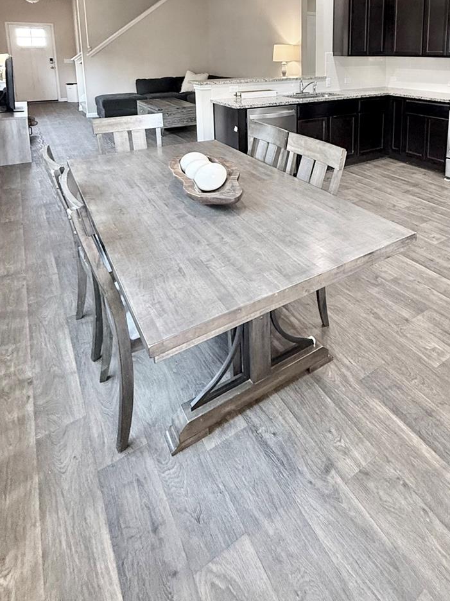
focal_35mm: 23
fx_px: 399
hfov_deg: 57.1
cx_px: 313
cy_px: 118
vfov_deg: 66.9
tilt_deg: -8.7
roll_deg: -0.1
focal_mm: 2.22
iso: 320
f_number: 2.2
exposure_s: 1/60
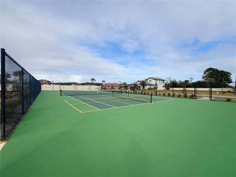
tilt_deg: +0.3
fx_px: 95
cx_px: 118
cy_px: 88
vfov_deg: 85.7
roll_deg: -0.3
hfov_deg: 102.1
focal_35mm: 14
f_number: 2.2
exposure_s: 1/2415
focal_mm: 2.22
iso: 50
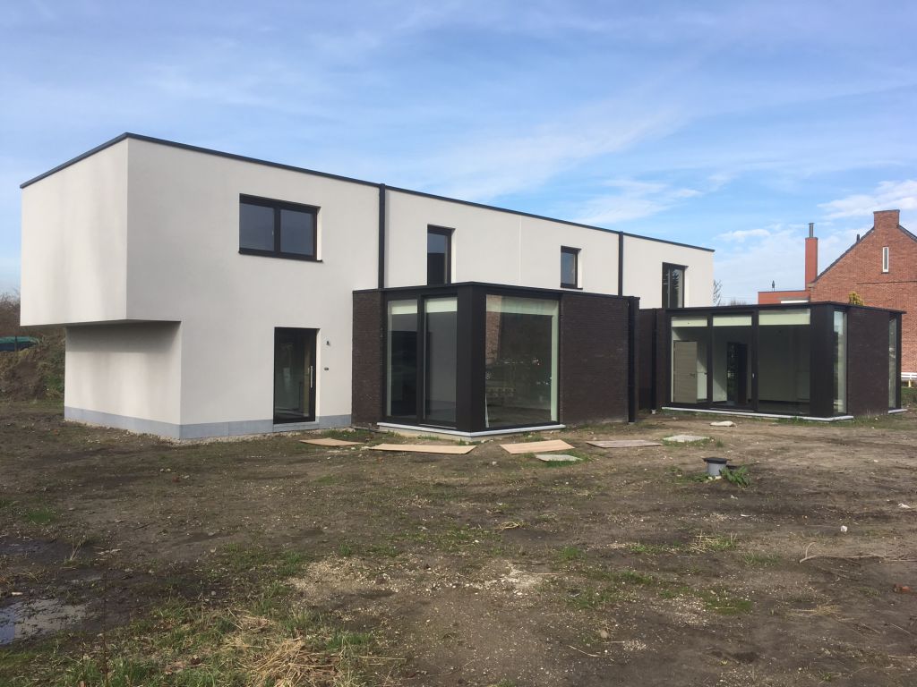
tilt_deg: +0.4
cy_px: 344
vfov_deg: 48.2
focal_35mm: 29
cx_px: 458
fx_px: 768
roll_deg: +0.4
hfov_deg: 61.7
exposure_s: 1/1040
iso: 25
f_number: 2.2
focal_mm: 4.15
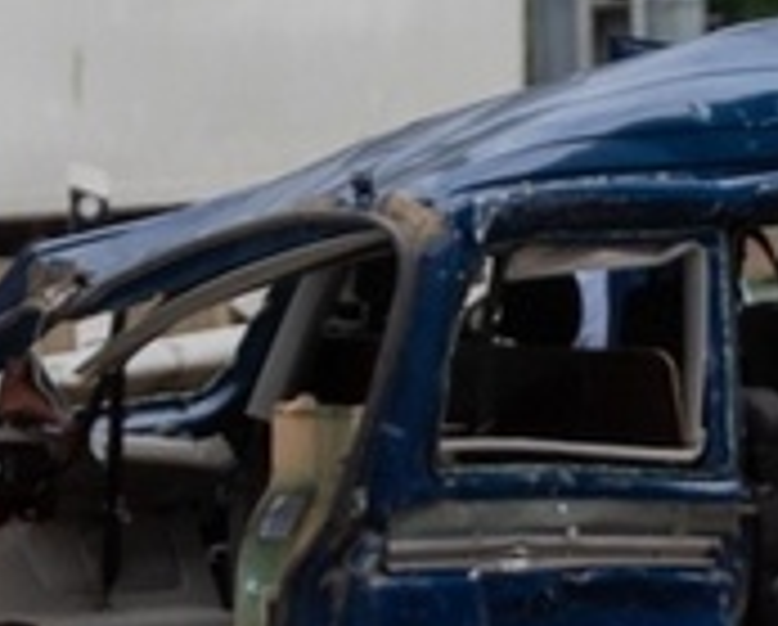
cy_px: 531
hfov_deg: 1.3
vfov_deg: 1.0
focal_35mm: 1519
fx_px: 35035
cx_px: 1057
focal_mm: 200
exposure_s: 1/500
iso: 200
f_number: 7.1
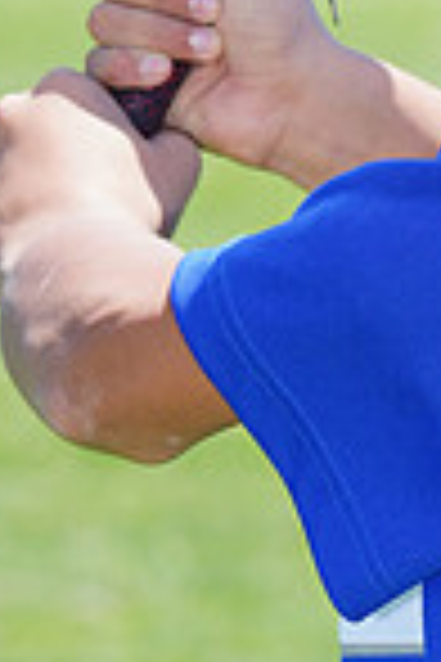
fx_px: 13119
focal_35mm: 714
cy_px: -270
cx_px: 587
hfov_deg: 1.9
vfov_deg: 2.9
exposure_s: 1/200
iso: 200
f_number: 9
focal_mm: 181
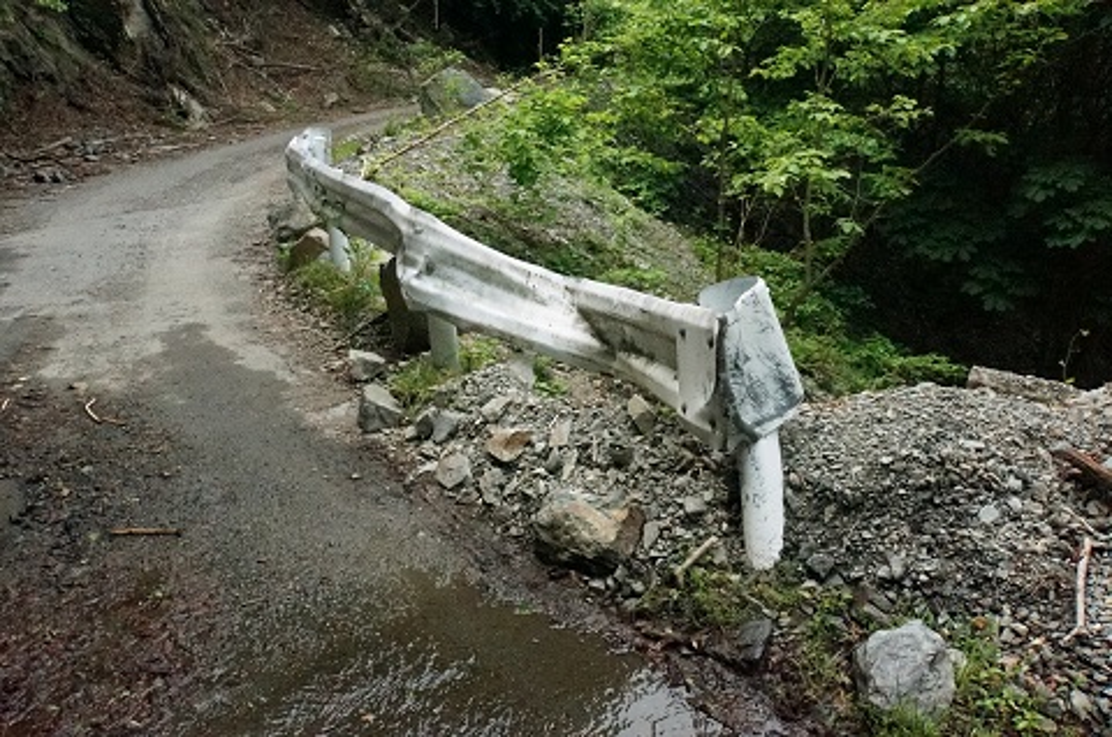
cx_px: 556
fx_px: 953
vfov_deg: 42.3
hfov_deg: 60.5
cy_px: 368
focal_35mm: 31
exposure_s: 1/3200
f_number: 14
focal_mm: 20.6
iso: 12800
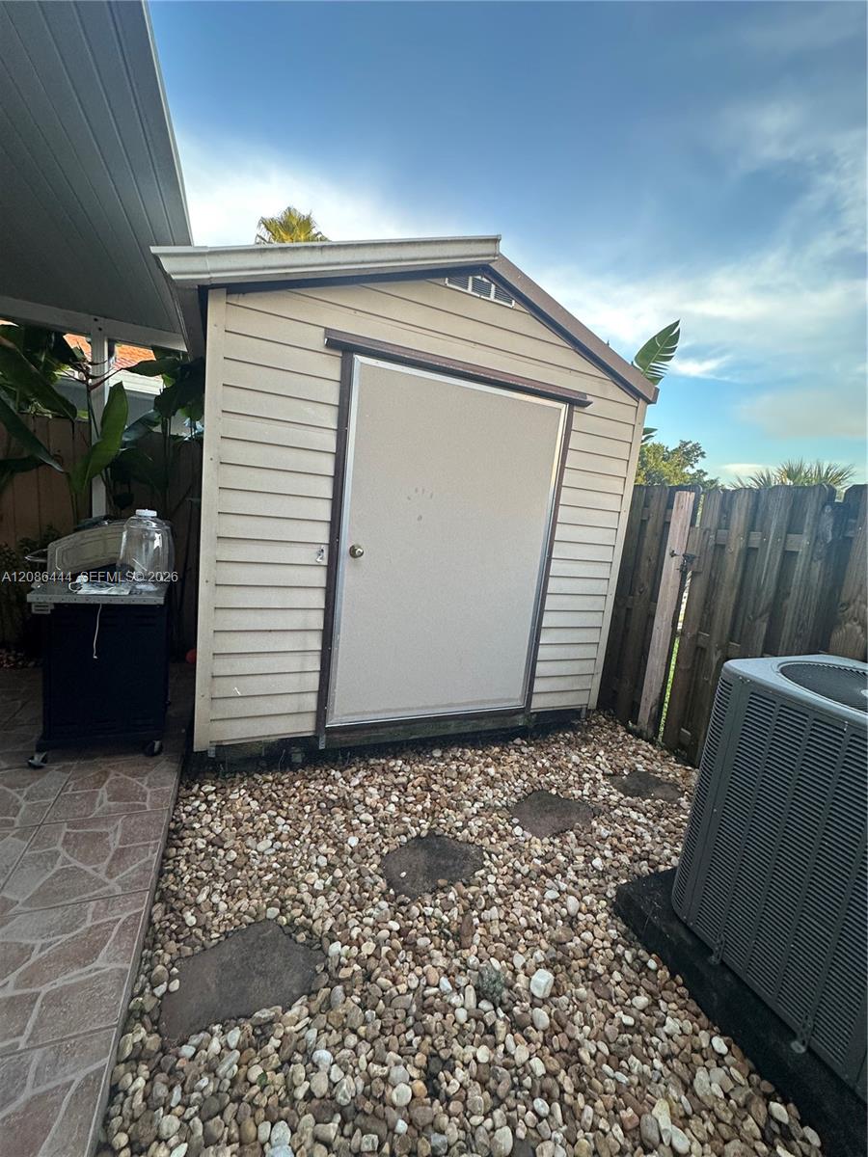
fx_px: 468
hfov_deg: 85.7
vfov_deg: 102.1
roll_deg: -7.1
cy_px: 578
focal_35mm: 14
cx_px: 434
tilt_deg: -10.7
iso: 160
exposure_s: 1/120
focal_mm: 2.22
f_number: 2.2
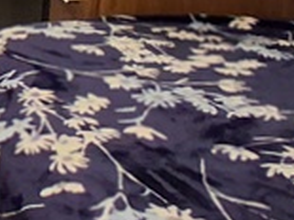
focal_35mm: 88
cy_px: -102
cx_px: -228
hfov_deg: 18.0
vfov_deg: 15.5
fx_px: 747
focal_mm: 1.4
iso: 400
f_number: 2.2
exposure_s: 1/40
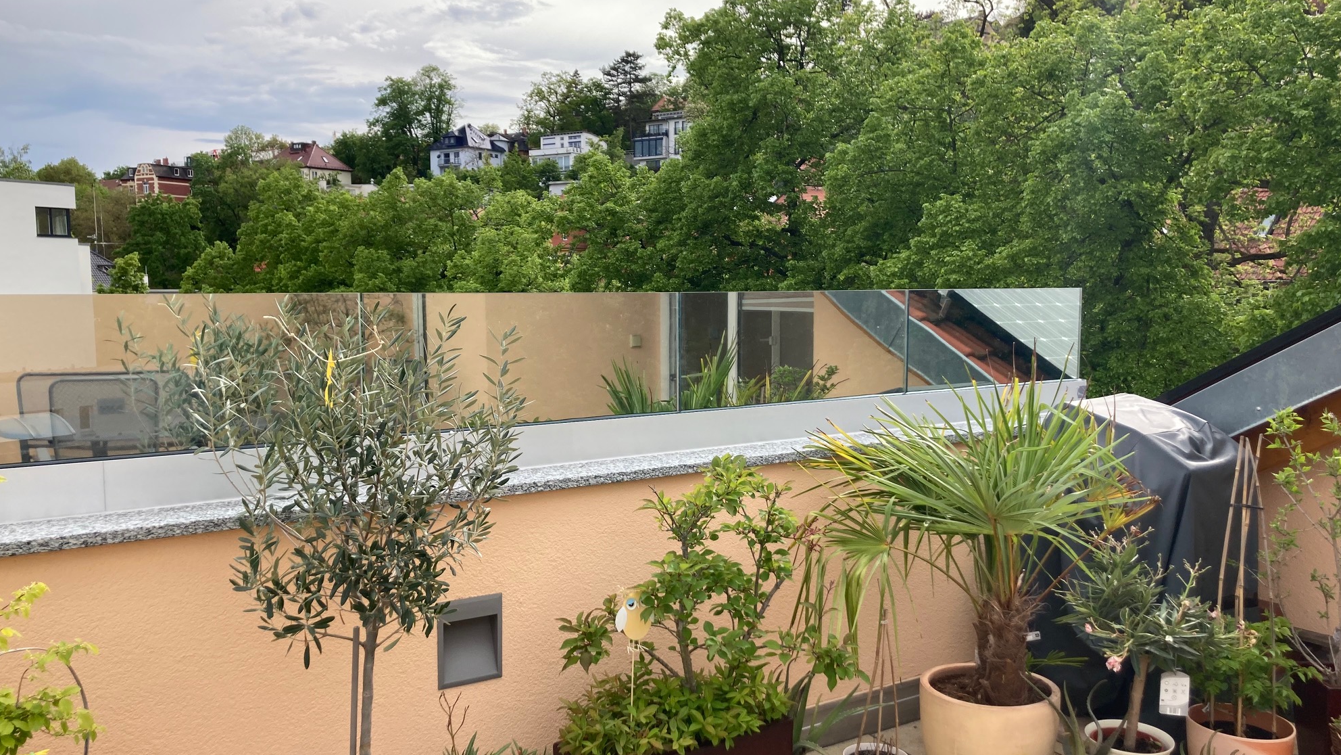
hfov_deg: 62.6
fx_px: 1102
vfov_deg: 37.8
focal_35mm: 31
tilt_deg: -5.3
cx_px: 677
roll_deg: -0.7
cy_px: 401
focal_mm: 3.99
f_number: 1.8
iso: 20
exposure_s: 1/867
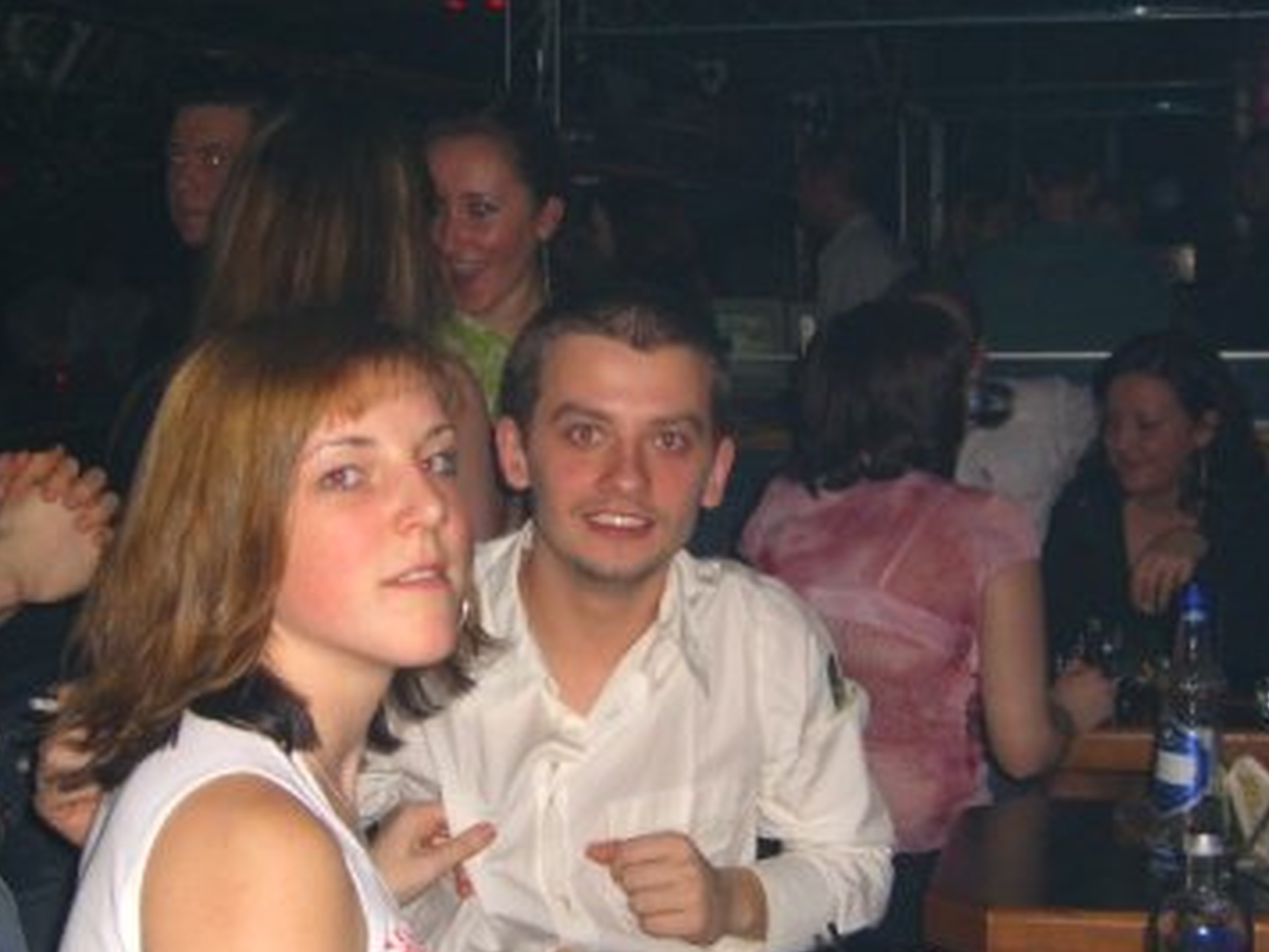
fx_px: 2346
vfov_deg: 22.8
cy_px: 624
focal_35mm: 64
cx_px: 613
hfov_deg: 30.3
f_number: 2.8
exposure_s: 1/60
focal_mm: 7.9
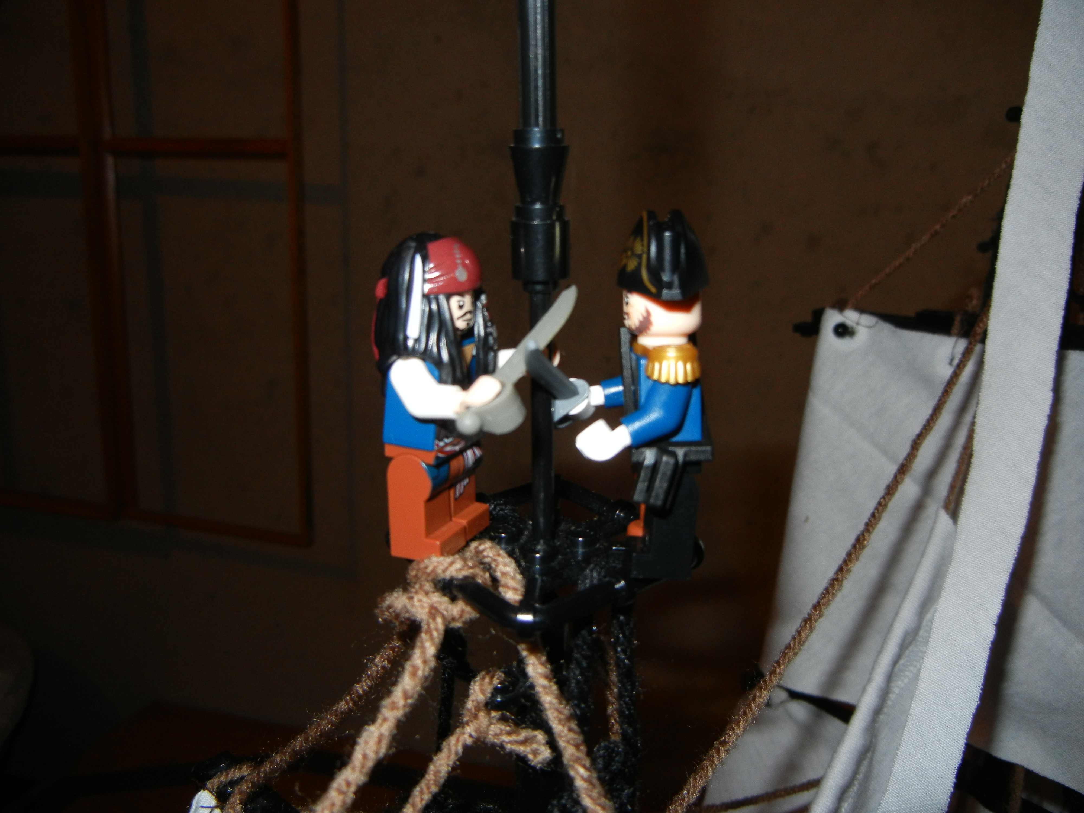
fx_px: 939
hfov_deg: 60.0
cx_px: 542
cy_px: 406
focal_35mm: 30
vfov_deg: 46.8
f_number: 7
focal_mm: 5.4
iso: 200
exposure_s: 1/30
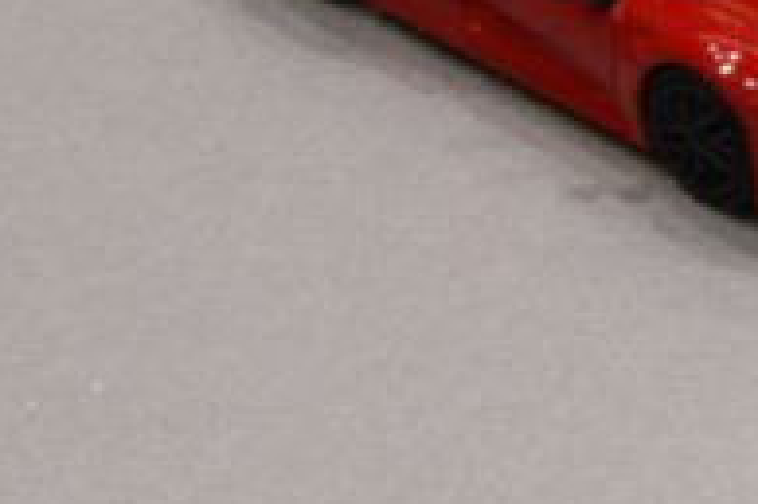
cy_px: -205
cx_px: 1700
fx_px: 6332
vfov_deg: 4.5
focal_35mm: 301
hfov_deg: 6.6
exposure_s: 1/1.3
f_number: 32
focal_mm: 38
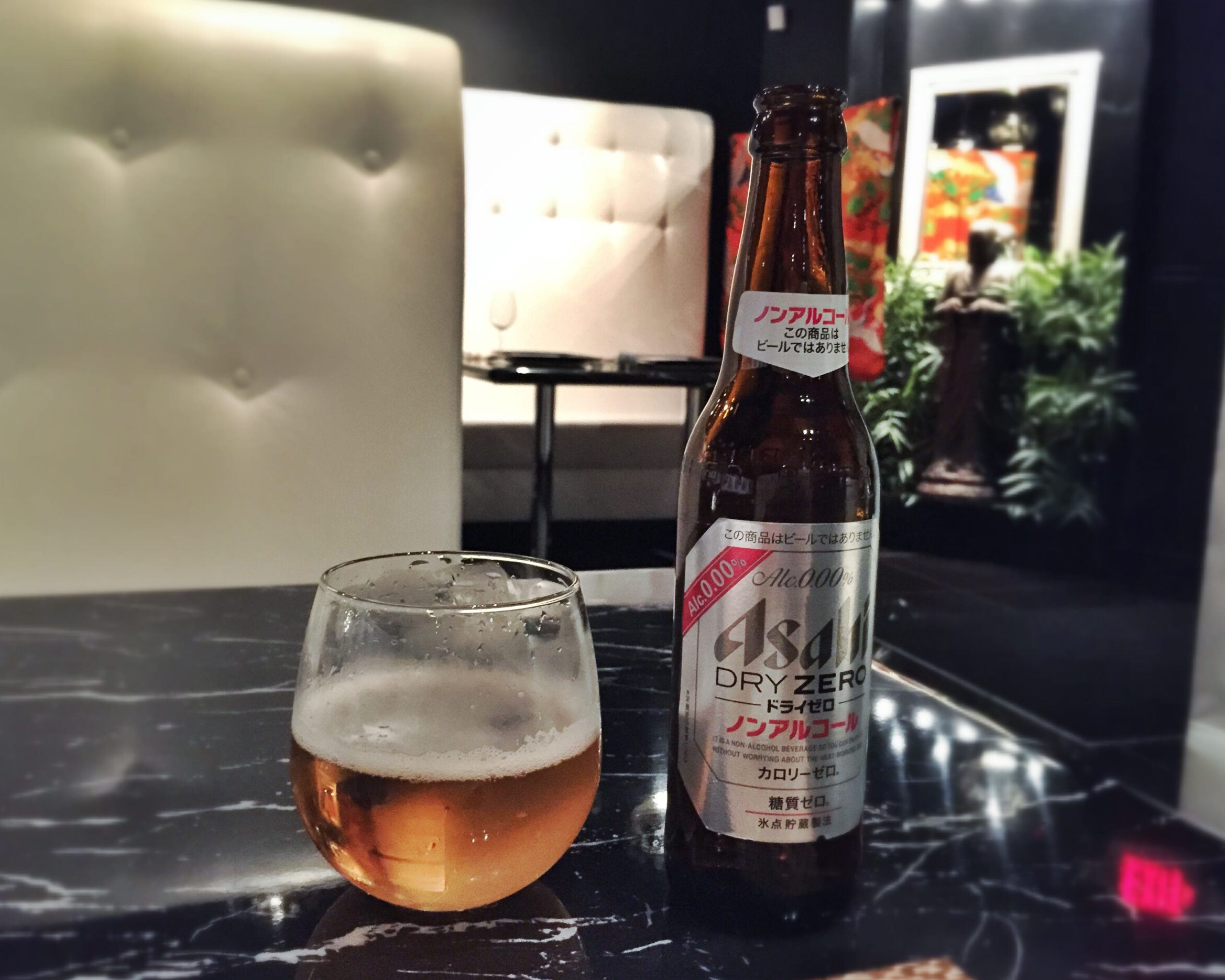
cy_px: 497
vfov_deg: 47.1
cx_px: 590
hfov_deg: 57.2
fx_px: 1124
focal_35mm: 31
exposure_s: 1/15
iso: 800
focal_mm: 4.15
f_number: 2.2
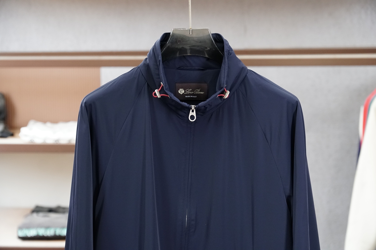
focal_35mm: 82
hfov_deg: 24.6
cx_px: 188
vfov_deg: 16.6
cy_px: 125
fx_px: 862
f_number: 4
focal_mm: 55
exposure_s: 1/100
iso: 1600
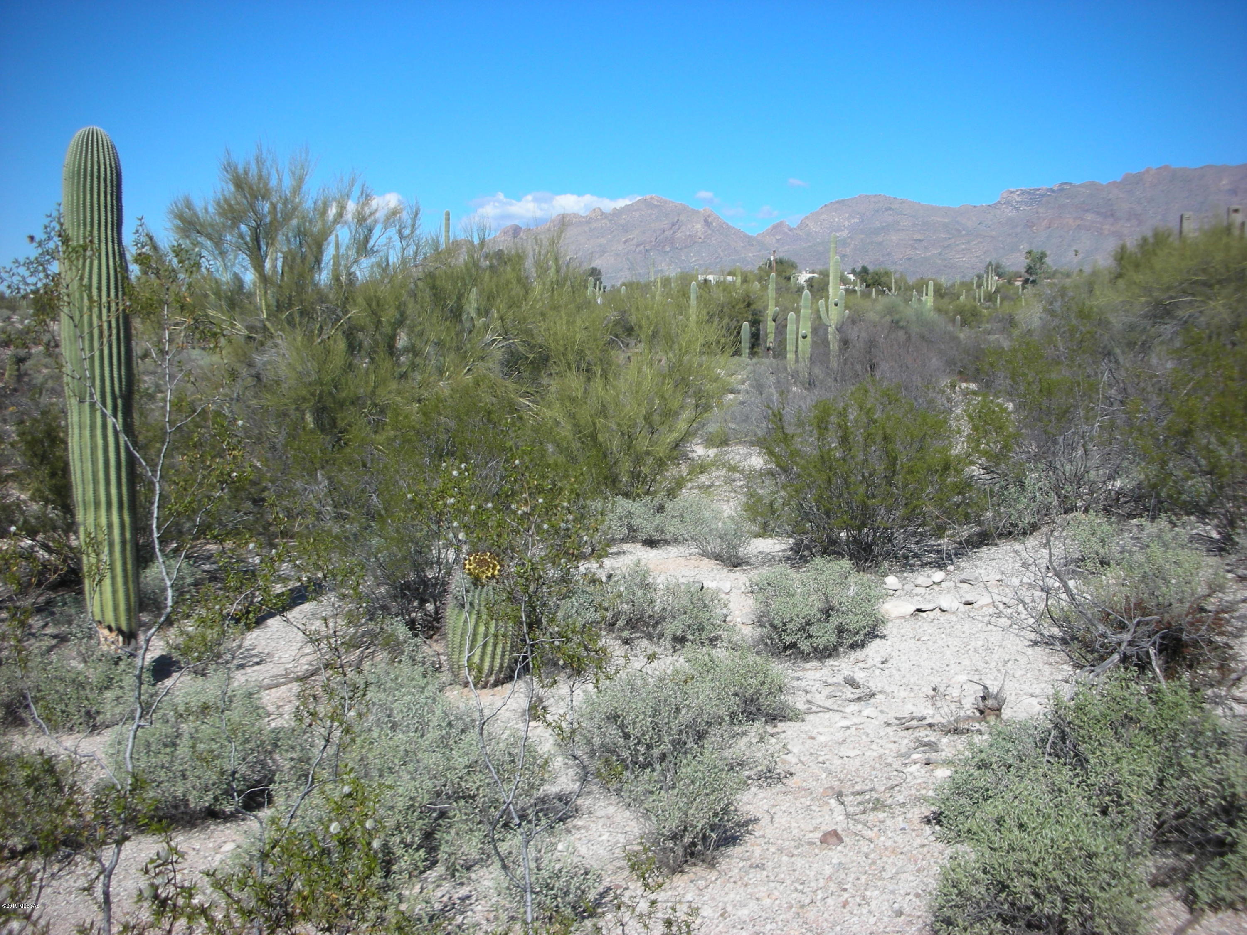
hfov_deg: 52.6
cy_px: 468
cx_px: 624
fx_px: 1261
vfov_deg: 40.7
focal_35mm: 35
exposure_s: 1/107
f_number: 8.5
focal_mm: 5.8
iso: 50
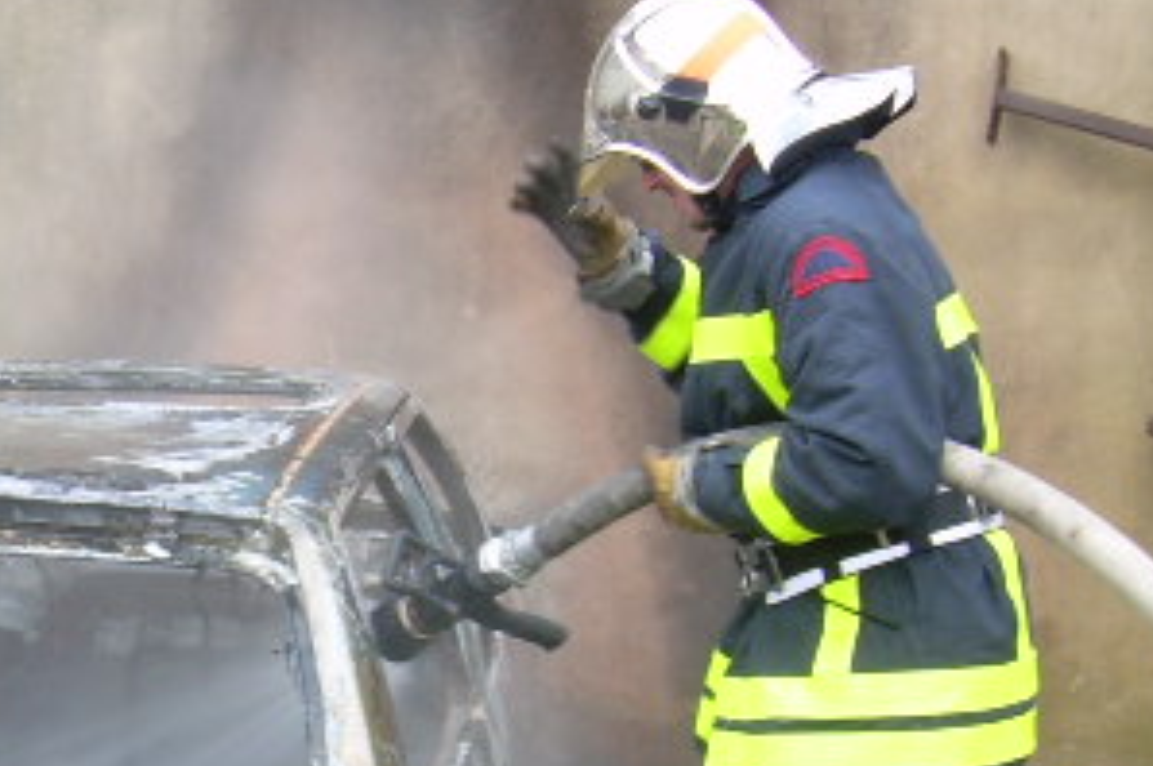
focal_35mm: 85
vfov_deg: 16.0
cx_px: 271
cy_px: 569
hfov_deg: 23.7
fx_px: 2719
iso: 50
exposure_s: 1/92.5
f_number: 2.8
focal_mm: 6.3
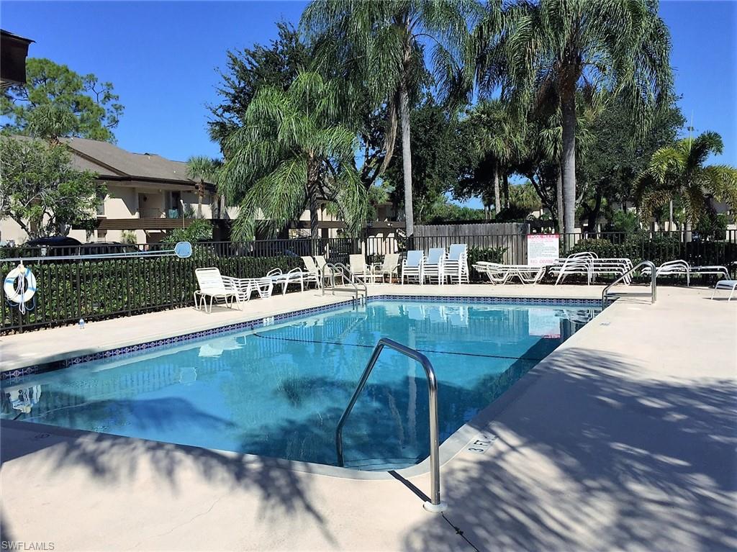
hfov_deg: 61.7
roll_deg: -2.4
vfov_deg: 48.2
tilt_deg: -3.3
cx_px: 368
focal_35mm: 29
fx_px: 617
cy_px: 276
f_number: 2.2
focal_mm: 4.15
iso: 32
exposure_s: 1/3597
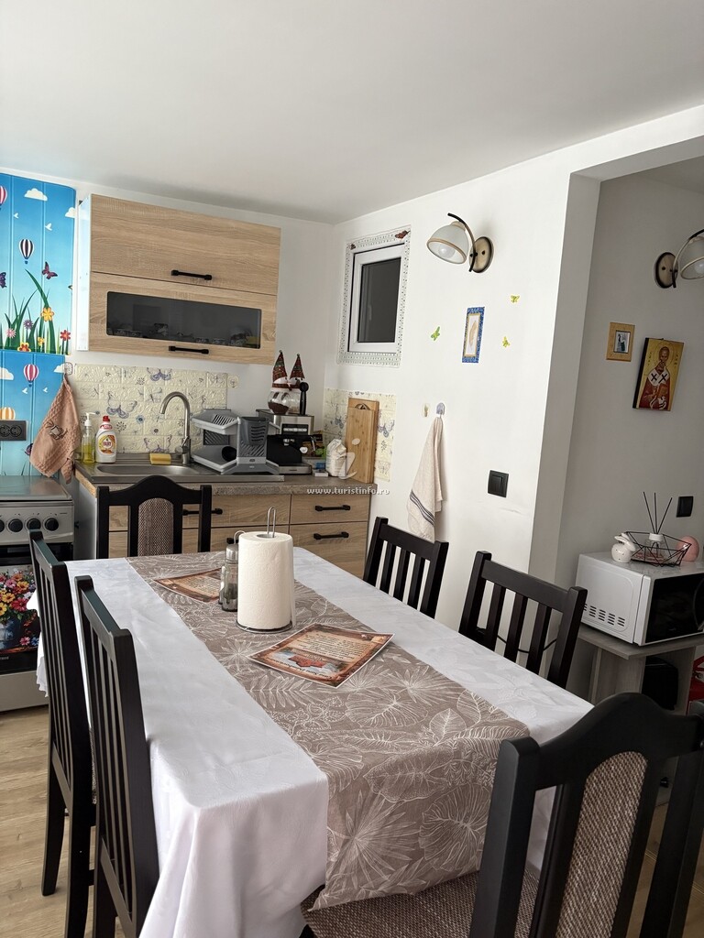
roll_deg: -4.3
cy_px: 469
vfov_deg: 67.3
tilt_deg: -7.1
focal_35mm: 26
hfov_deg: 53.1
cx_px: 352
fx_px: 705
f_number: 1.6
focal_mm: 5.96
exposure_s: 1/60
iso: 320
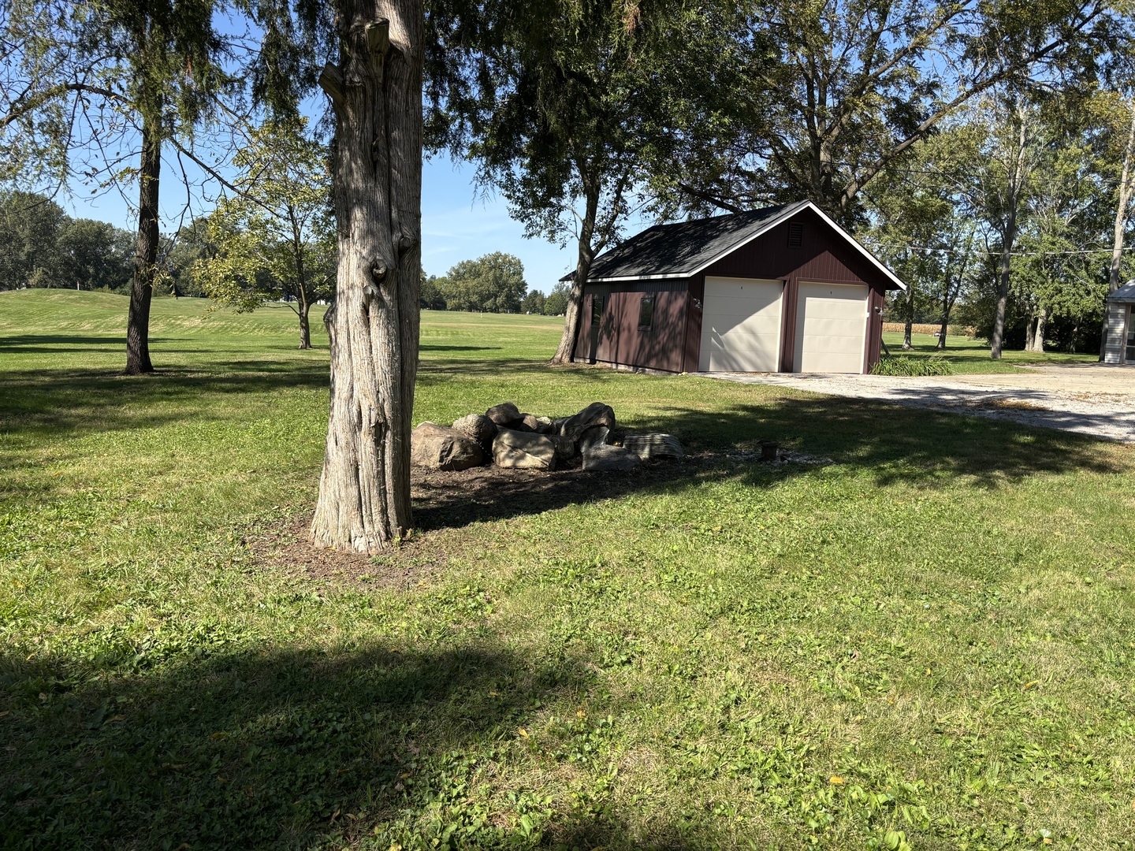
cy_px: 426
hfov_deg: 67.3
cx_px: 568
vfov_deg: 53.1
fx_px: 852
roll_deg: -2.3
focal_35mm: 26
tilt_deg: -6.8
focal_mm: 5.96
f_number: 1.6
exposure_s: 1/1590
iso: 50
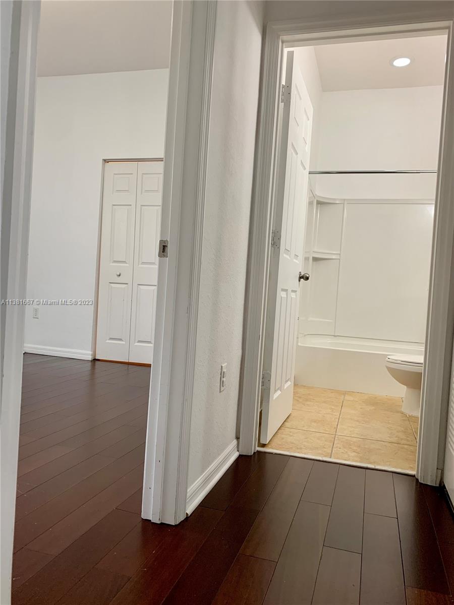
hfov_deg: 53.1
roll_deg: -2.8
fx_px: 455
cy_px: 302
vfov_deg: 67.3
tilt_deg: -0.8
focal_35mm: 26
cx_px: 227
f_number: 1.8
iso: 80
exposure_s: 1/60
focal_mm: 4.25
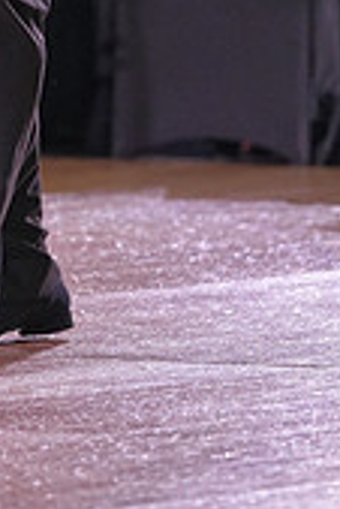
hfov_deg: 2.2
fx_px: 8736
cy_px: -310
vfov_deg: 3.3
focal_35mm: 618
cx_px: -155
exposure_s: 1/500
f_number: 4
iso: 2000
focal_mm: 180
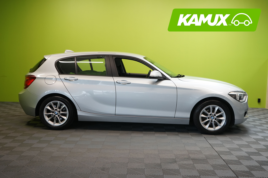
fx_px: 305
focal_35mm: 41
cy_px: 89
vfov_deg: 32.6
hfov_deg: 47.4
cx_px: 134
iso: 1250
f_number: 5.6
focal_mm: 41
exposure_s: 1/40
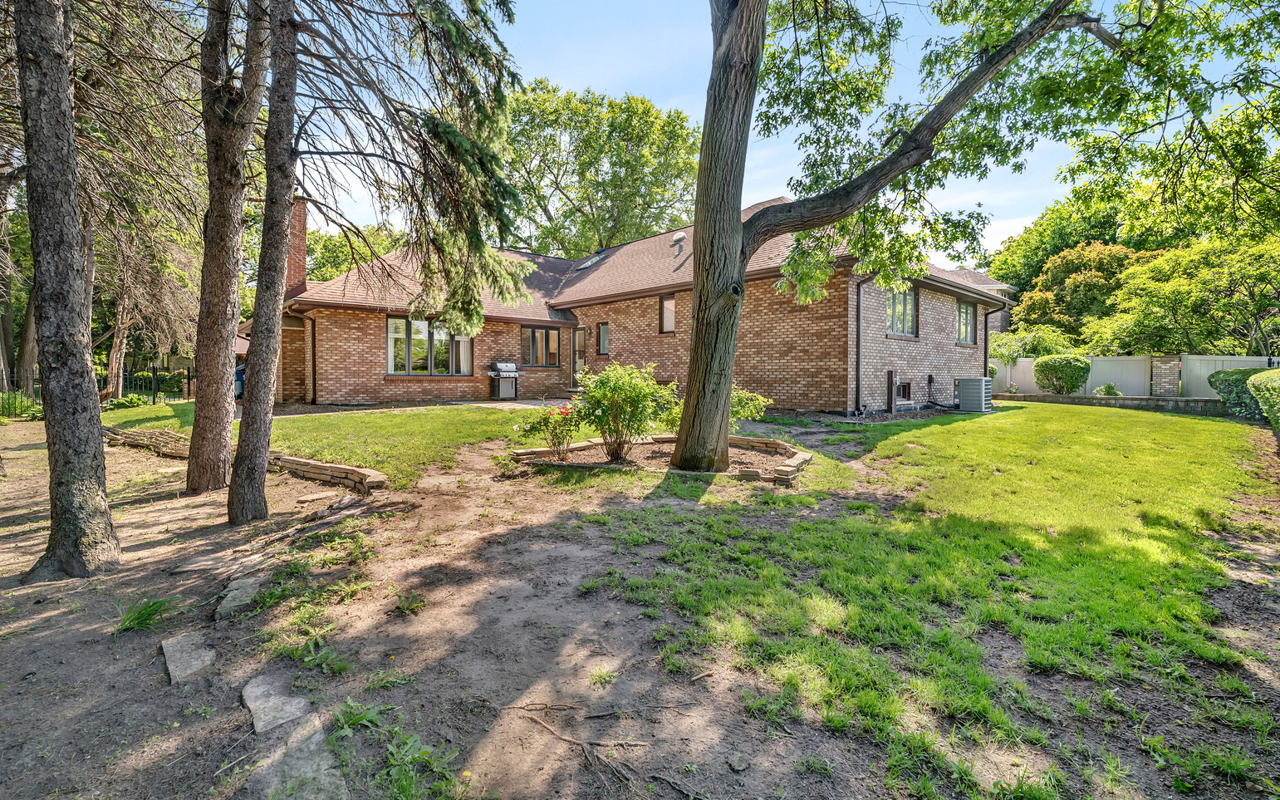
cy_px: 382
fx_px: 523
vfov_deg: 74.7
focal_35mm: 15
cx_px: 654
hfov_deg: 101.4
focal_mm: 14
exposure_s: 1/200
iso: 500
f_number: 8
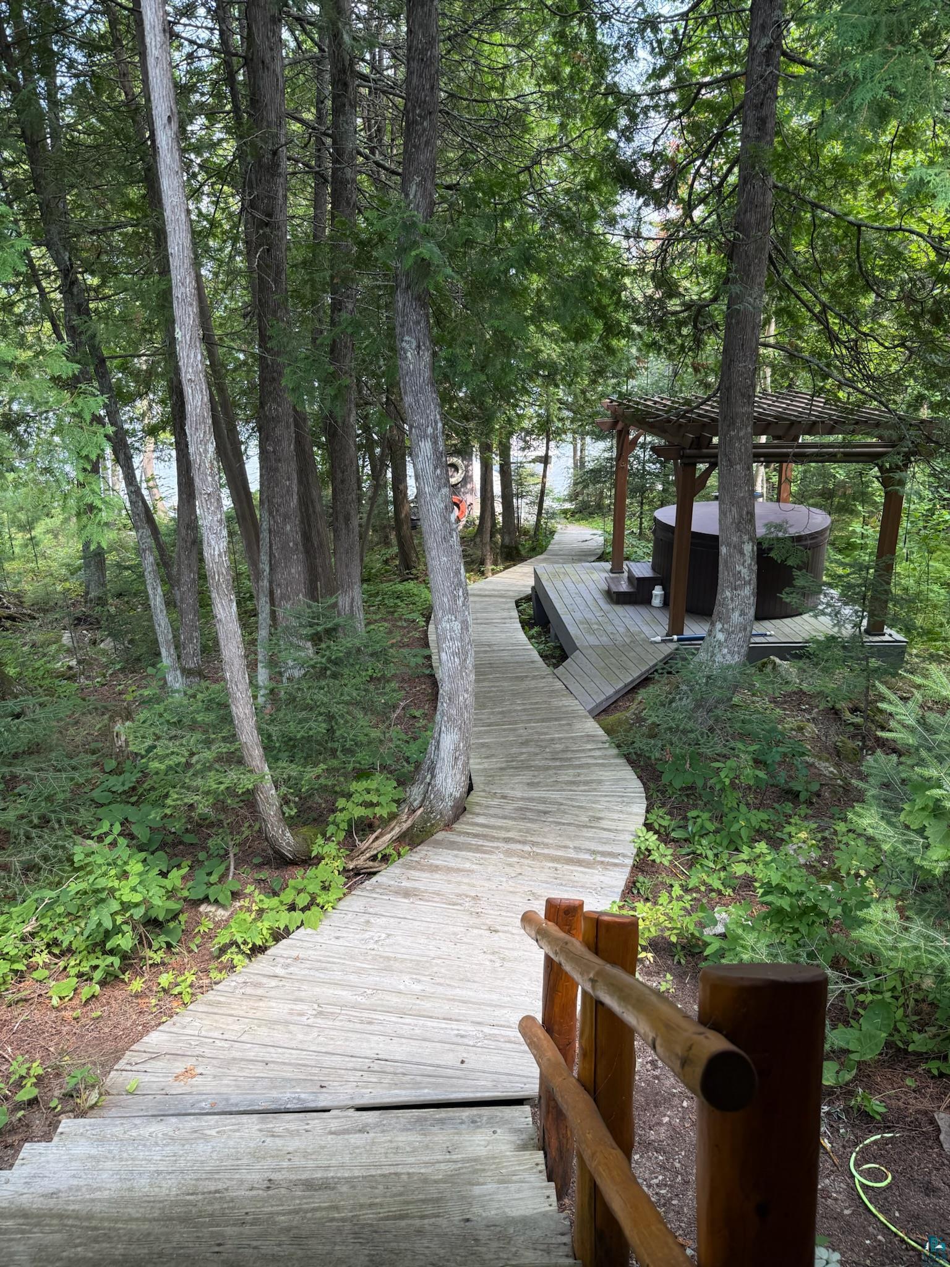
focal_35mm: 24
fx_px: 878
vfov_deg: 71.6
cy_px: 634
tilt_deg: -17.8
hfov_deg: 56.8
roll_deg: +1.6
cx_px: 475
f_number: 1.78
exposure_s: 1/260
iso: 100
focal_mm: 6.76
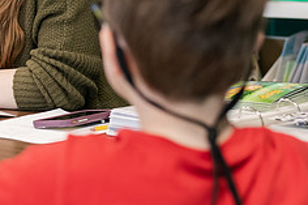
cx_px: 3
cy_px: 41
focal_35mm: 123
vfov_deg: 11.1
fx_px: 1052
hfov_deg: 16.3
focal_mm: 50
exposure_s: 1/200
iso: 1600
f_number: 2.8
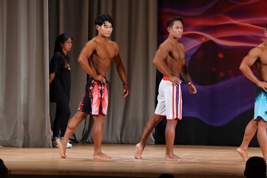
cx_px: 134
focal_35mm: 225
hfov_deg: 9.2
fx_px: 1668
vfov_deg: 6.1
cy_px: 89
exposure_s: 1/400
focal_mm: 150
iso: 3200
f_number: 5.6
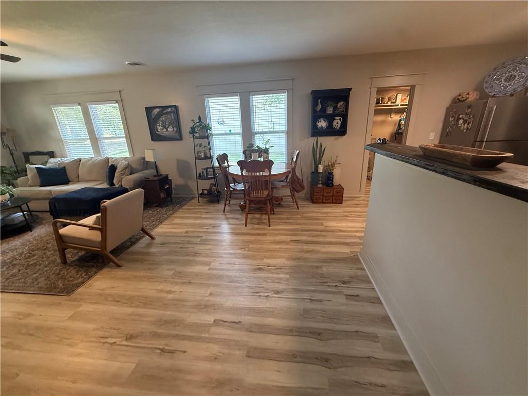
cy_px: 198
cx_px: 264
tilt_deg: -17.8
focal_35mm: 14
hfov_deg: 102.1
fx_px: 214
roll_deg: +3.9
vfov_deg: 85.7
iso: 500
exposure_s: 1/120
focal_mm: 2.22
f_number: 2.2
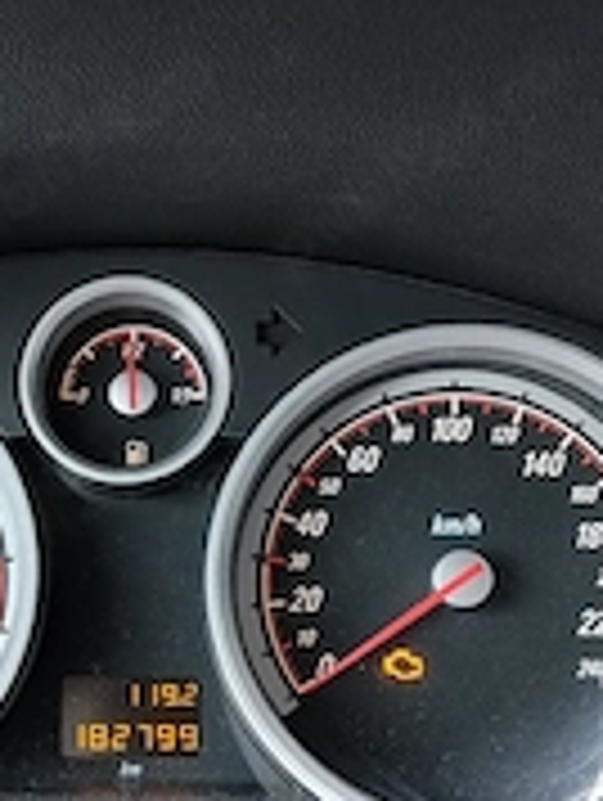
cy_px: 567
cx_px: 158
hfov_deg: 22.4
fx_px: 1506
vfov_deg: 29.5
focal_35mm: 65
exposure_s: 1/50
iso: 125
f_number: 1.8
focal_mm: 4.22
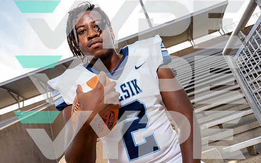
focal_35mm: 31
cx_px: 131
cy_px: 80
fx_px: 221
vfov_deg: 40.6
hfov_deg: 61.2
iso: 200
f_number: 8
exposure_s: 1/250
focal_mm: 30
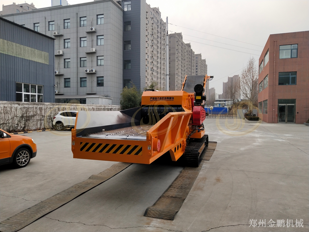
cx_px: 154
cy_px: 116
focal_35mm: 30
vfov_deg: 46.8
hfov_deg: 60.0
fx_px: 268
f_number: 1.8
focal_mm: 3.95
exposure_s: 1/566
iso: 101
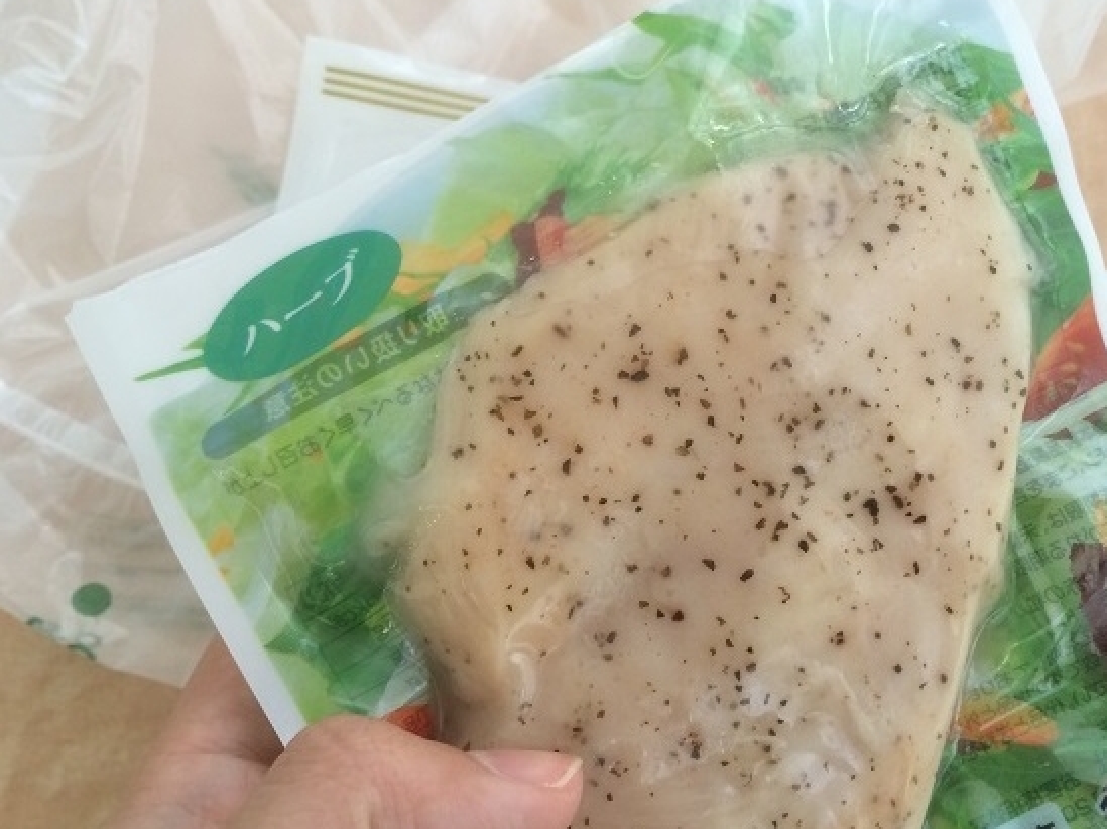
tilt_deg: -61.3
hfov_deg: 50.1
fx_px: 1182
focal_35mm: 37
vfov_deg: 38.6
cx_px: 585
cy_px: 386
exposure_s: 1/30
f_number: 2.2
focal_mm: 4.15
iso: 40
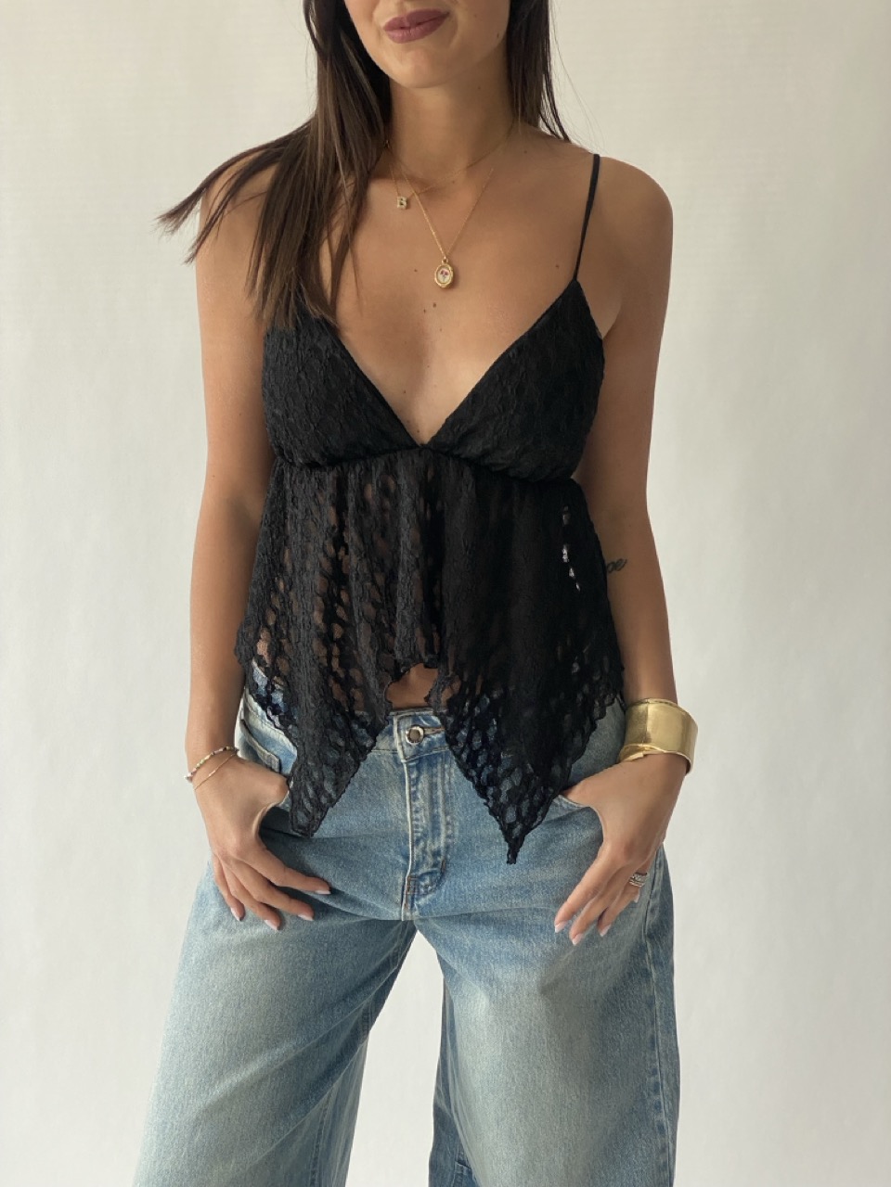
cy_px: 594
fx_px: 1785
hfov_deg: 28.0
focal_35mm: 52
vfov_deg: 36.8
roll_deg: -1.1
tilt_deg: -11.4
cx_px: 446
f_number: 2
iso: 64
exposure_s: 1/121
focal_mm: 6
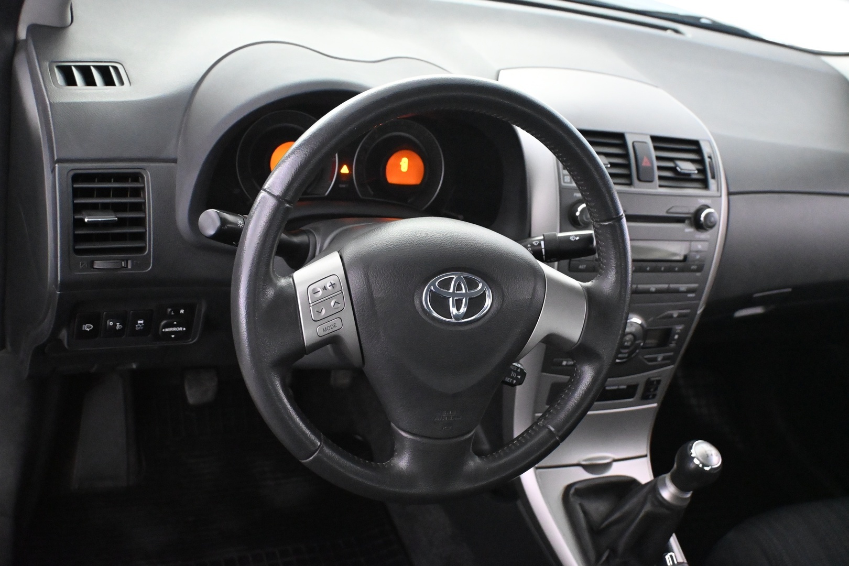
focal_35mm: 38
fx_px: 884
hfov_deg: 51.3
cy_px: 283
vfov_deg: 35.5
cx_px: 424
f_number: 4.2
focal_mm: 25
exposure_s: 1/60
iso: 8000
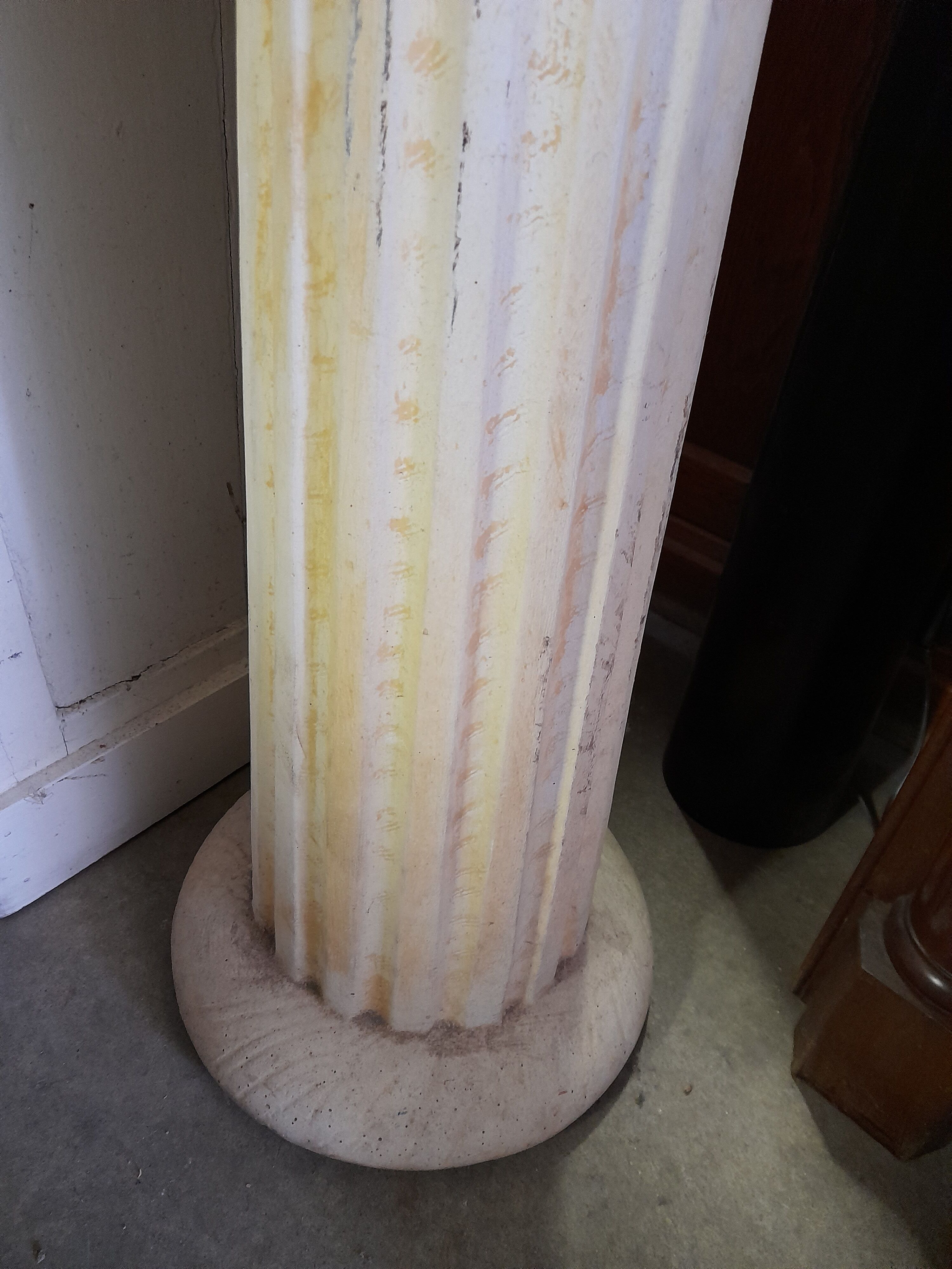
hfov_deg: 54.9
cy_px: 634
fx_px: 917
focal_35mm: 25
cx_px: 476
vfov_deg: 69.4
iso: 400
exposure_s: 1/25
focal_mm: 4.6
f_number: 2
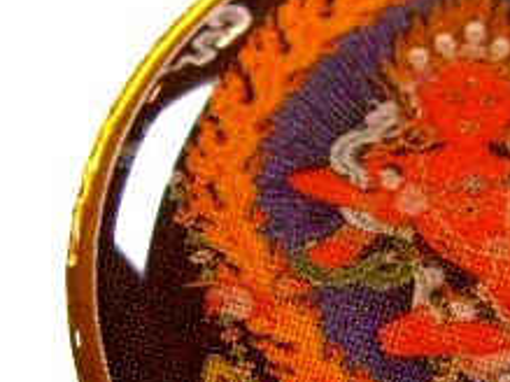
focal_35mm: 104
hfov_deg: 18.5
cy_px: 270
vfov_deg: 14.2
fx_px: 1531
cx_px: 489
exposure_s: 1/50
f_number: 2.8
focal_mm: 7.9
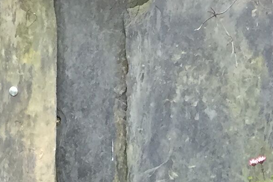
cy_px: 410
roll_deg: -1.1
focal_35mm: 168
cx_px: 102
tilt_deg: -13.4
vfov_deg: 7.7
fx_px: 1274
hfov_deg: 12.2
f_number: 2.2
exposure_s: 1/33
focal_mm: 4.15
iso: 50
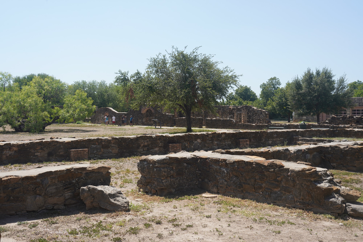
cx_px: 182
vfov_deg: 33.4
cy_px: 121
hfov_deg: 48.5
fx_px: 403
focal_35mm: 40
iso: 100
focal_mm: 40
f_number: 13
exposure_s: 1/100
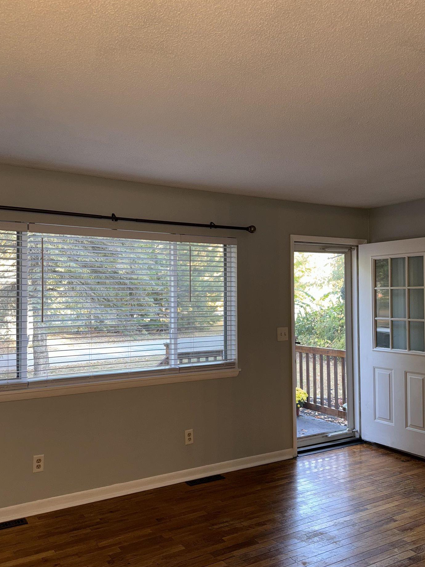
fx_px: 491
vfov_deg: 60.0
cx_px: 202
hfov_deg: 46.8
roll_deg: +0.9
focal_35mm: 30
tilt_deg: +0.3
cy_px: 289
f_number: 1.78
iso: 50
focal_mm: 6.76
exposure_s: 1/24
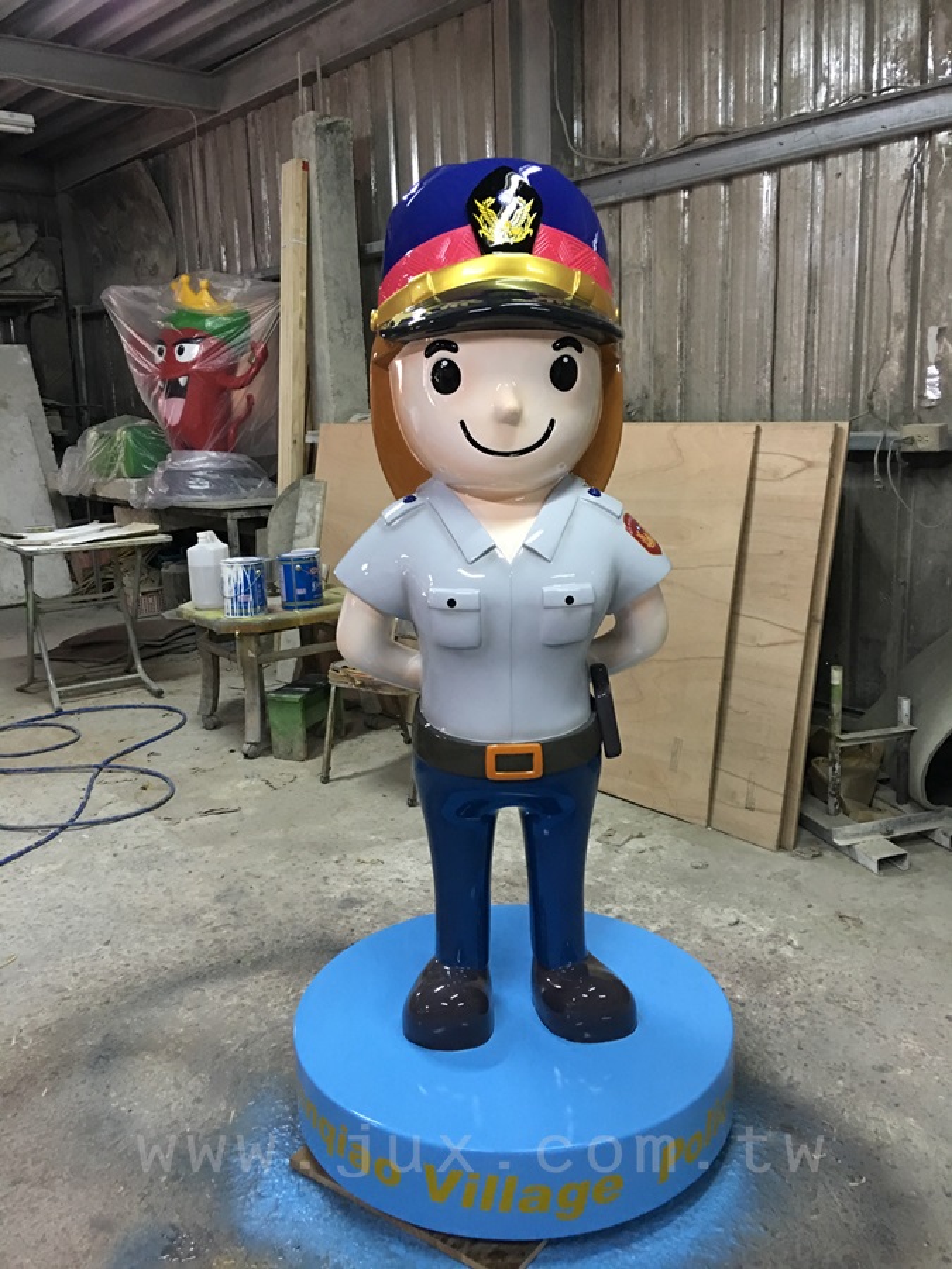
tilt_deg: -11.0
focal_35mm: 29
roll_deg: +2.5
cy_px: 634
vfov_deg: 61.7
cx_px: 476
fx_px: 1063
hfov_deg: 48.2
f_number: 2.2
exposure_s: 1/10
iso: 100
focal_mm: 4.15
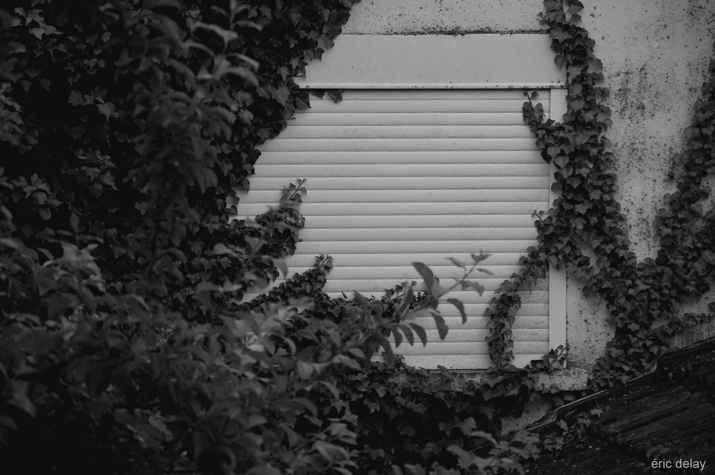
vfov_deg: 8.0
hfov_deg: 12.0
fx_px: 3413
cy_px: 238
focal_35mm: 172
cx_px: 358
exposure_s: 1/200
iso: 100
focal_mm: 115
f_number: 5.6
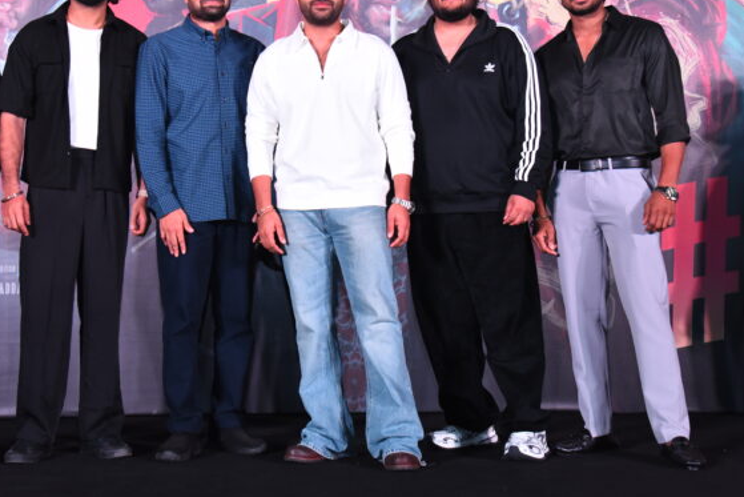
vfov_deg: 20.6
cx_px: 285
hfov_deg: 30.4
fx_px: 1364
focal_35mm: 66
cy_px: 173
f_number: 4.5
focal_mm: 48
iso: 2500
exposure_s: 1/125
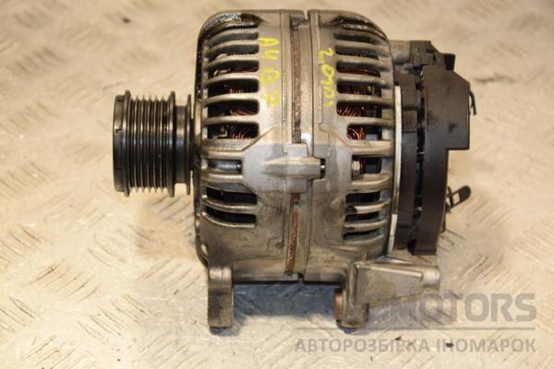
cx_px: 277
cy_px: 184
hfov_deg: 19.5
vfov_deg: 13.0
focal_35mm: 105
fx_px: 1616
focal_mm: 70
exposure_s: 1/160
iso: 800
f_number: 5.3
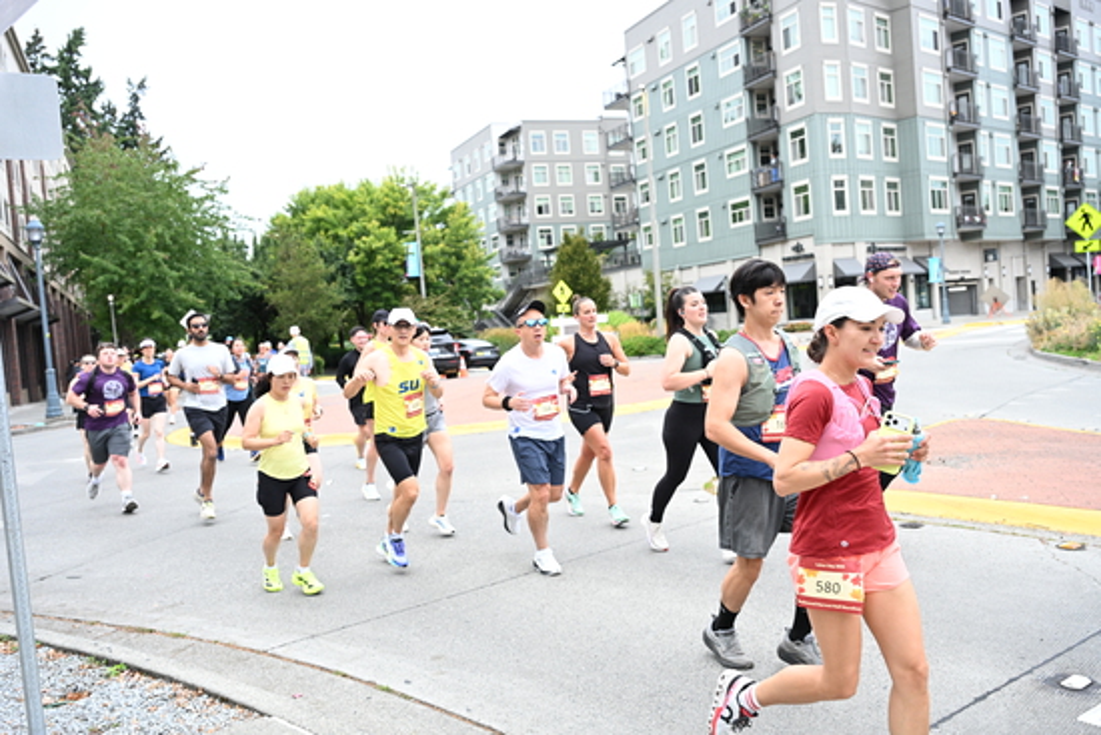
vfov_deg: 41.1
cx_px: 550
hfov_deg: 58.7
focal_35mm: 32
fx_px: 979
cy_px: 368
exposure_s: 1/640
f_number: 4
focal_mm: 32
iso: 2000
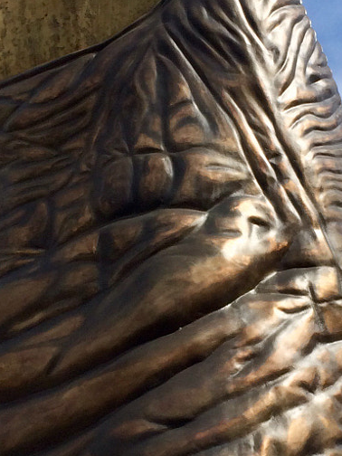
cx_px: 222
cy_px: 284
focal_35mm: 92
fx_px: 1212
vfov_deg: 21.3
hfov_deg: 16.0
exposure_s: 1/2564
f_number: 2.2
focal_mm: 4.15
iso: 32
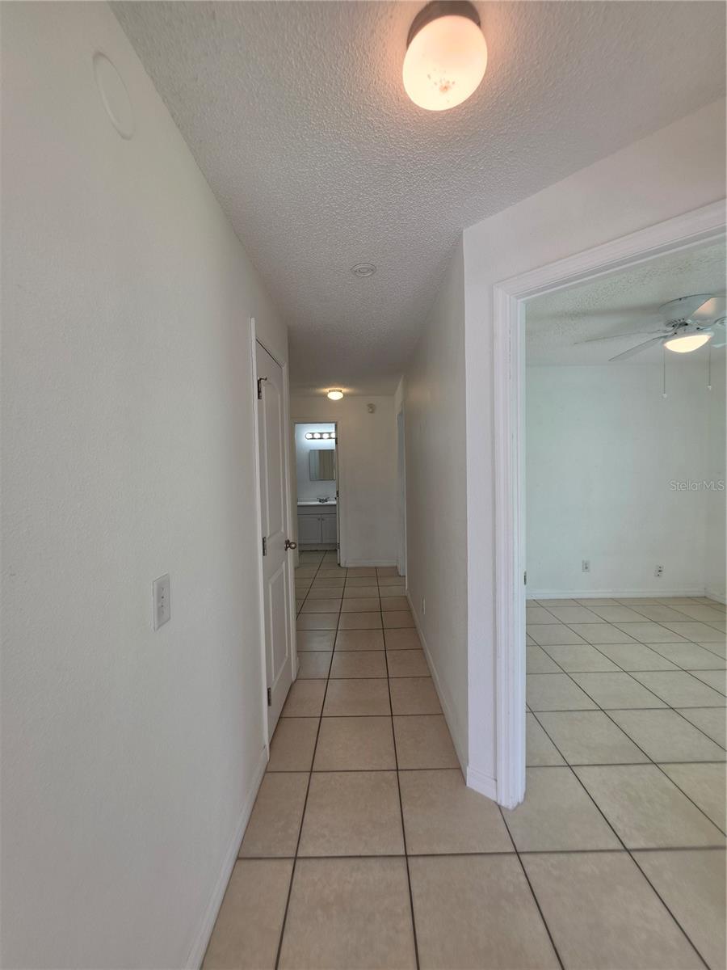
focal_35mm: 13
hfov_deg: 89.9
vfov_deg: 106.2
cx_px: 364
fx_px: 364
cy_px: 485
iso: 32
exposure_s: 1/120
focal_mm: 2.2
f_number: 1.9
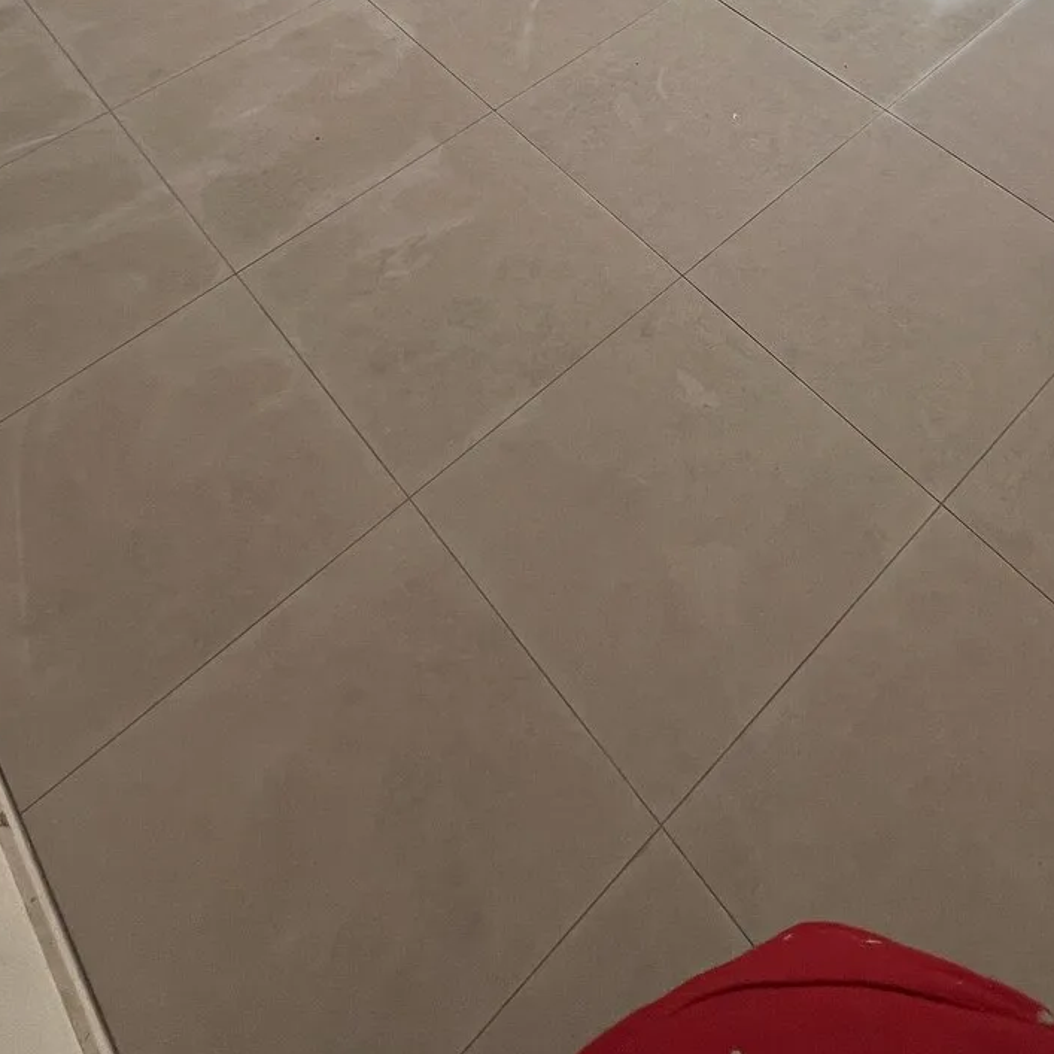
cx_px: 717
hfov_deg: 59.3
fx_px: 896
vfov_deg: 55.2
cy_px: 162
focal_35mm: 26
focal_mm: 1.57
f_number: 1.8
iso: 64
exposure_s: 1/99
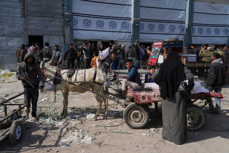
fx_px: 184
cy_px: 76
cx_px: 114
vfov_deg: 44.9
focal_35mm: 29
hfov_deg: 63.7
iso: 100
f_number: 4
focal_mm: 29
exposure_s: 1/1600
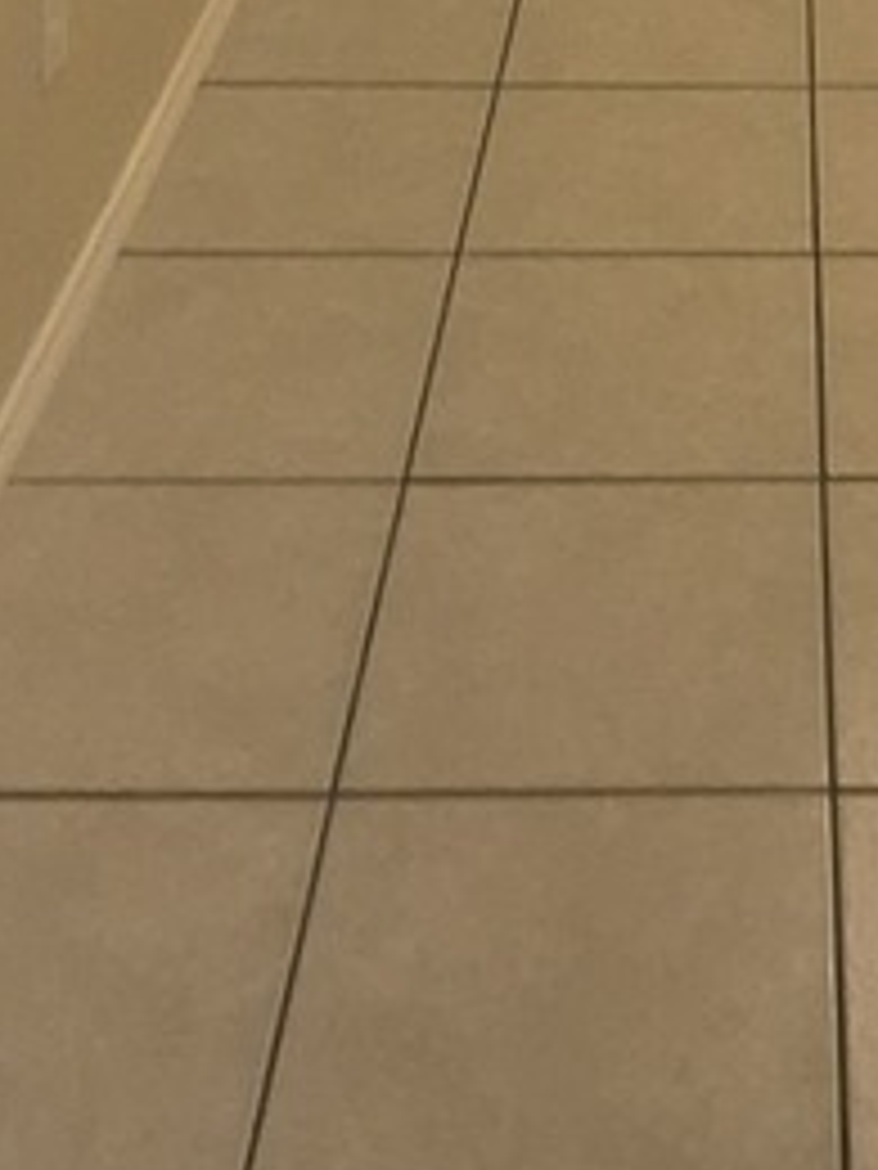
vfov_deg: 20.7
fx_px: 2435
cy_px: -810
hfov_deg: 19.9
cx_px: 864
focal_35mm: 72
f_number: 2.2
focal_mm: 1.74
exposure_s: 1/60
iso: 250
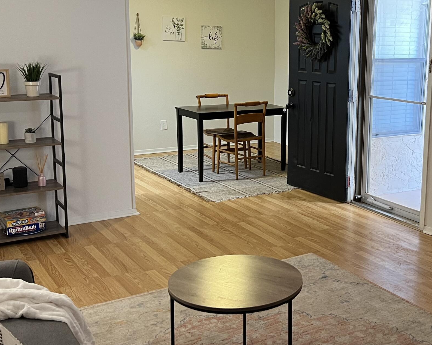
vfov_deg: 31.4
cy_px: 140
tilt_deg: -11.0
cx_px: 305
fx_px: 614
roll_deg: -1.2
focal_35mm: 48
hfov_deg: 38.1
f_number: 1.5
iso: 160
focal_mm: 5.7
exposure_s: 1/60
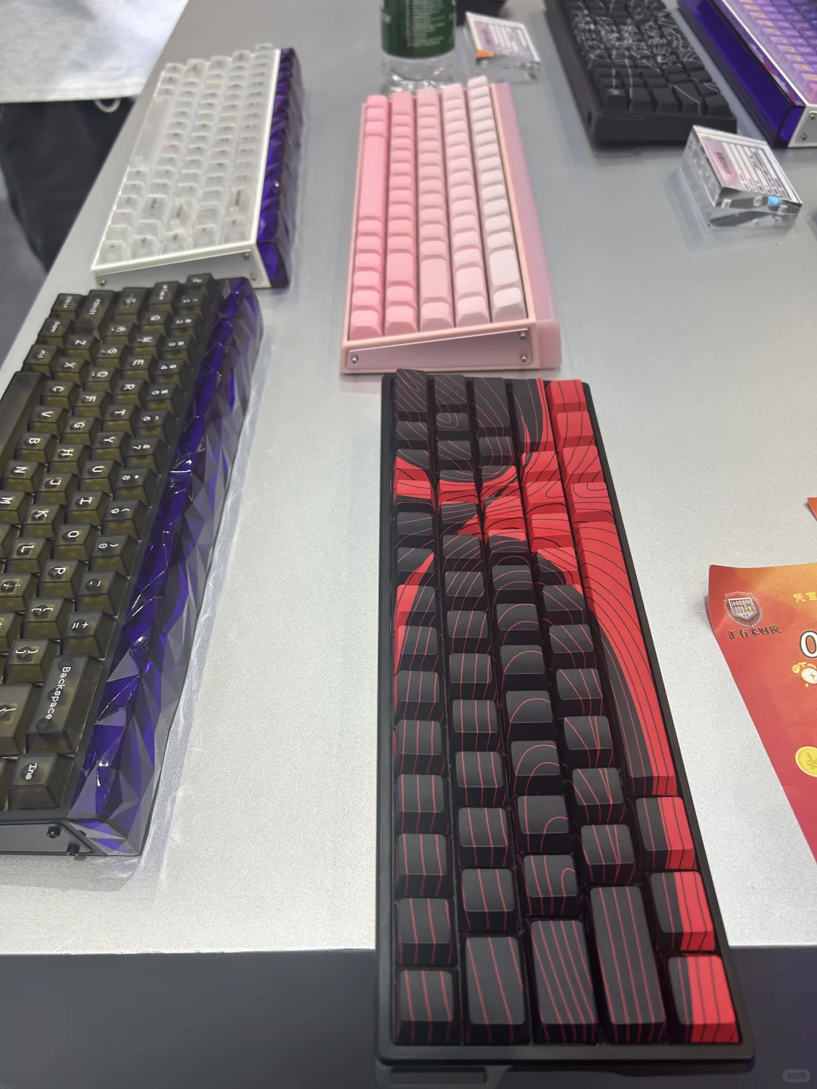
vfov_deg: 67.3
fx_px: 818
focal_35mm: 26
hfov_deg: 53.1
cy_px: 544
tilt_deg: -48.4
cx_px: 408
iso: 32
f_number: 1.5
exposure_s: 1/127
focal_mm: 5.7
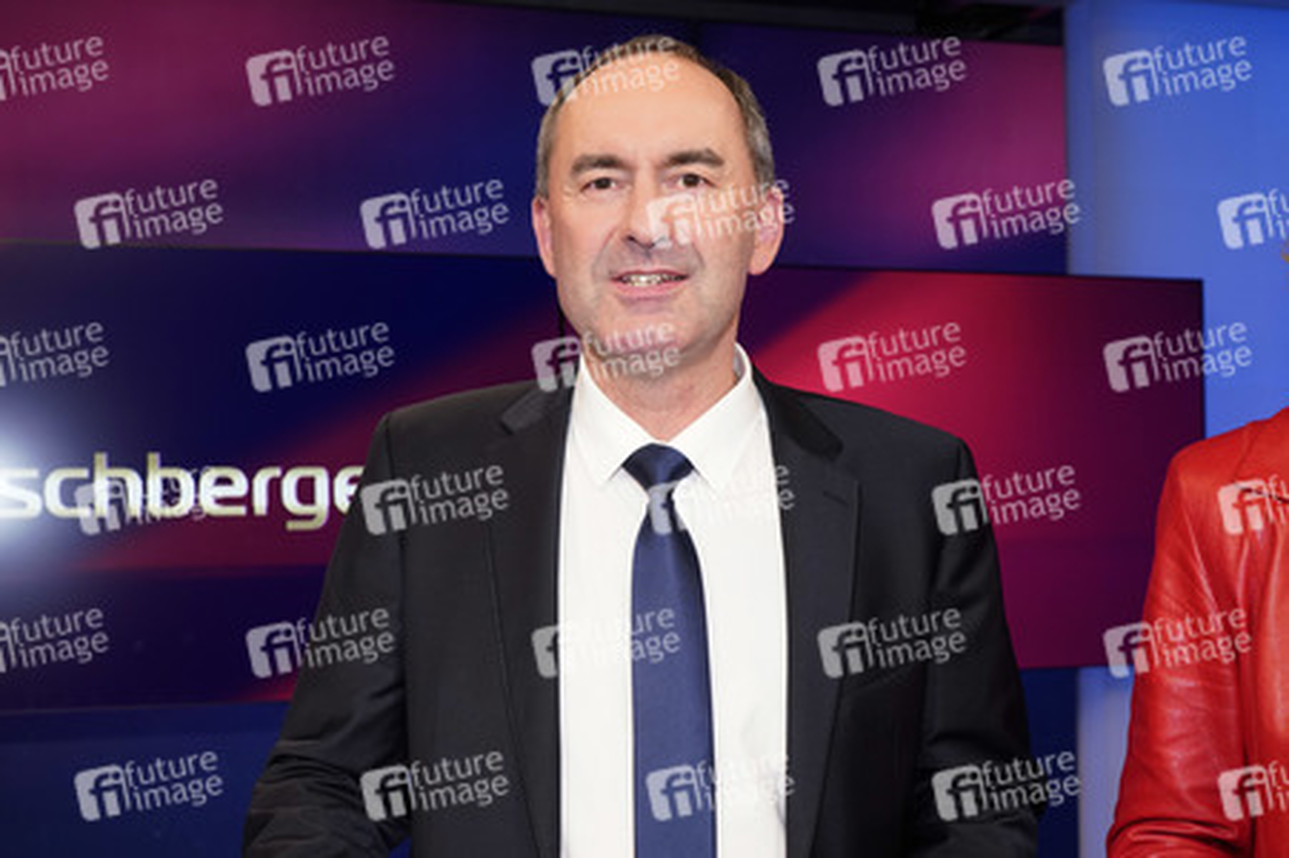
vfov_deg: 38.8
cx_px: 644
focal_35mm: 34
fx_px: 1216
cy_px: 429
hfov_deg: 55.8
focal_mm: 34
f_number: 5
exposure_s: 1/125
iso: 2000
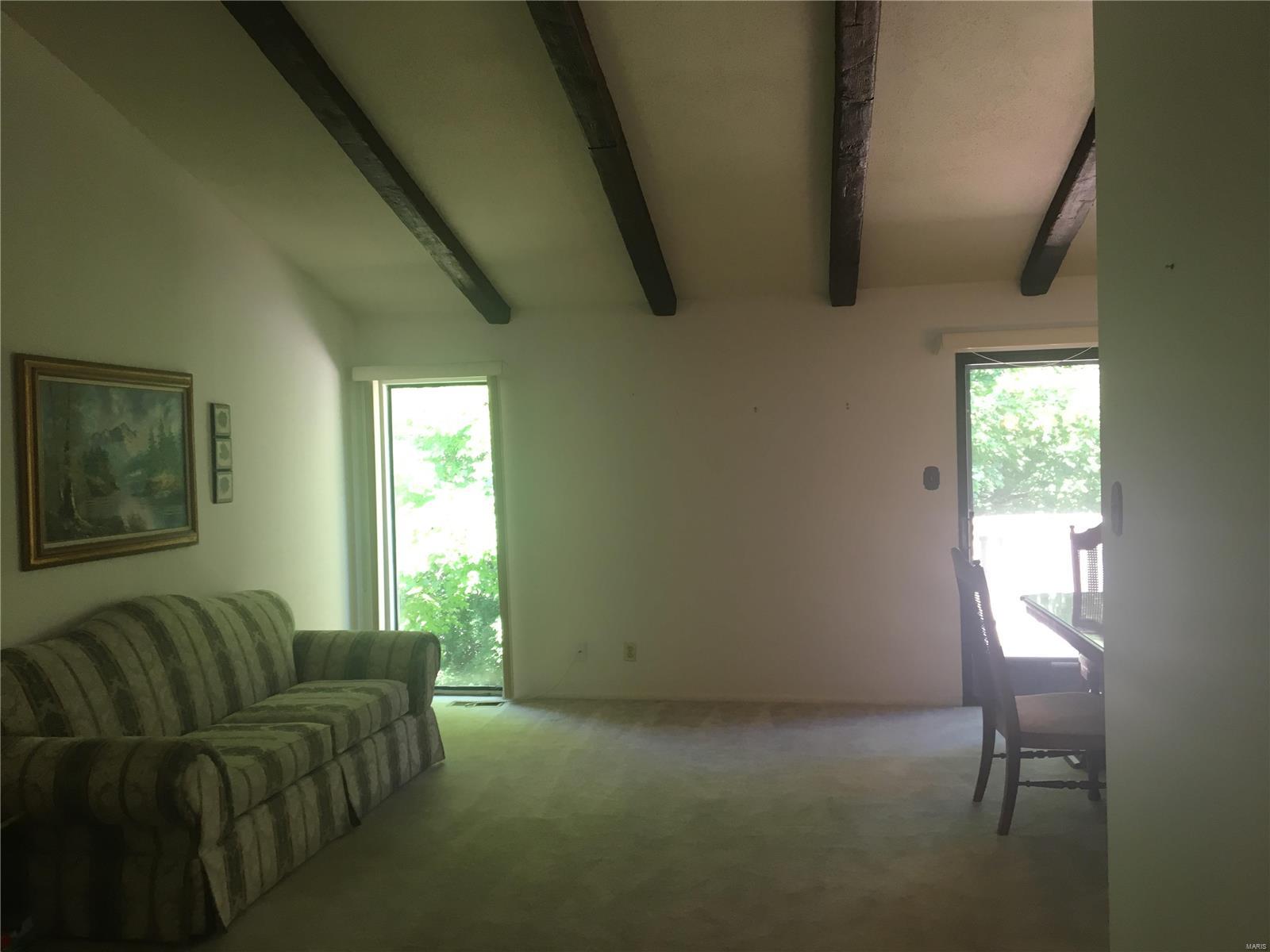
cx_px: 635
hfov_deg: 61.7
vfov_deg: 48.2
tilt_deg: -0.2
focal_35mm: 29
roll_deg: +0.2
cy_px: 476
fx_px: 1064
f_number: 2.2
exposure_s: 1/30
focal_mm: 4.15
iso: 50
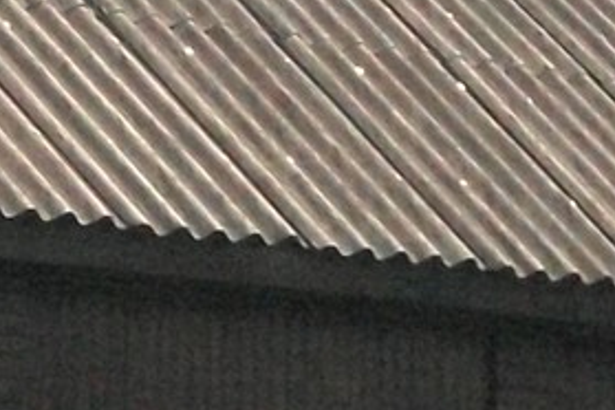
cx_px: -343
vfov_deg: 3.2
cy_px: 136
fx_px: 7379
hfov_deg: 4.7
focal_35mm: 432
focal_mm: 13.5
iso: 400
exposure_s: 1/350
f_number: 11.8
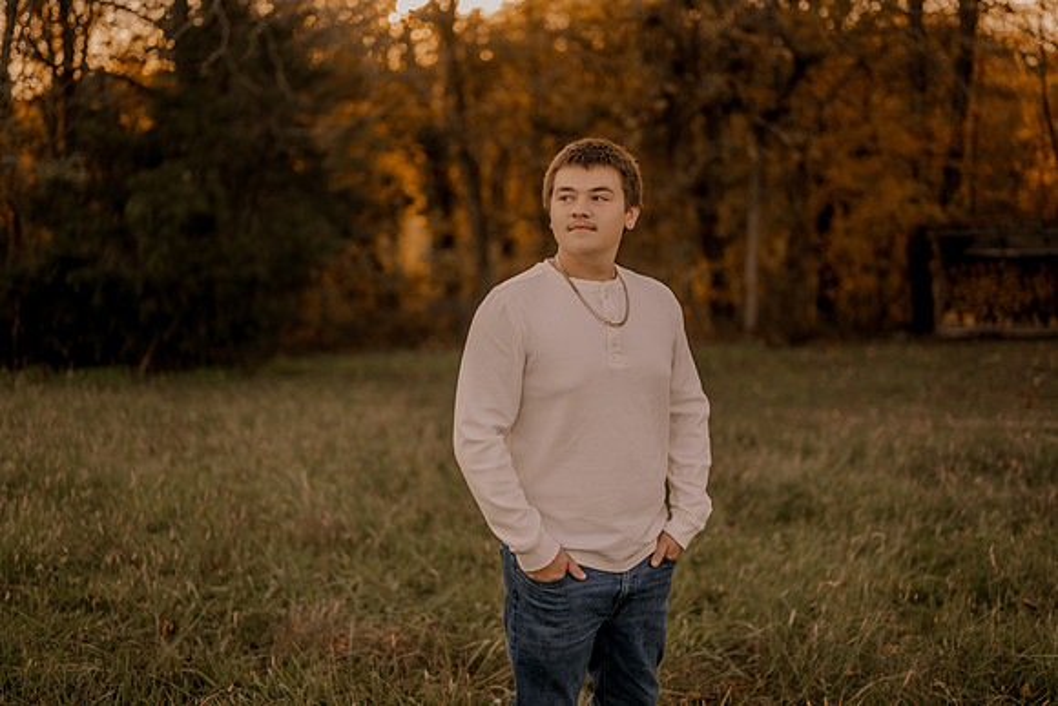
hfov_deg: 39.6
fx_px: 1470
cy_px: 353
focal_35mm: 50
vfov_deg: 27.0
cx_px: 529
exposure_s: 1/500
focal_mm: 50
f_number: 1.8
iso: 250
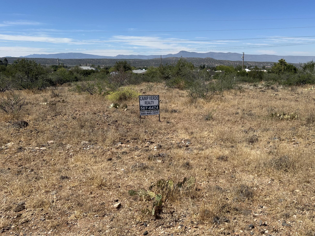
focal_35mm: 32
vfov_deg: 44.1
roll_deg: -0.7
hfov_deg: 56.3
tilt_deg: -12.0
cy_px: 128
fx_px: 291
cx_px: 192
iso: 50
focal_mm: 5.7
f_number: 1.5
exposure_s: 1/5076
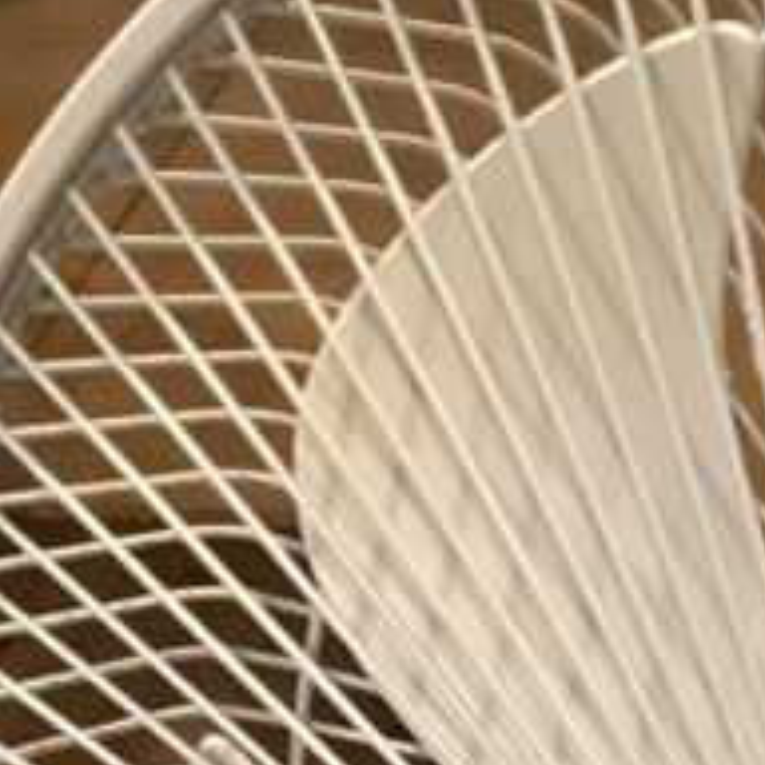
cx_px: 1080
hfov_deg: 12.2
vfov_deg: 10.8
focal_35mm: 137
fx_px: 3425
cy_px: 1869
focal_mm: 3
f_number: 1.8
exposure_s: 1/60
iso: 250
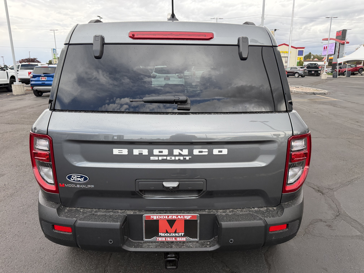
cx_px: 182
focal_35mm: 24
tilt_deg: -14.8
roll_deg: -2.6
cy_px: 136
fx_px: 252
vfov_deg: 56.8
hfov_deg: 71.6
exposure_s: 1/1230
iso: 100
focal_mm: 6.76
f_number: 1.78
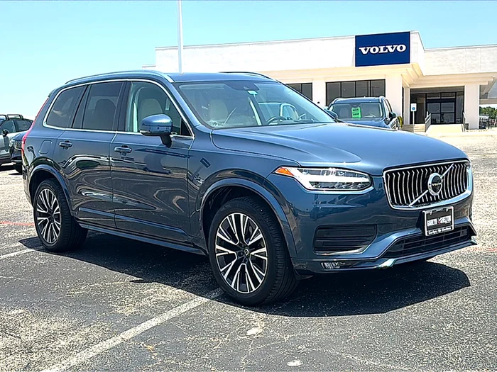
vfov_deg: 36.8
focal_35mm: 39
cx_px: 248
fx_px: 560
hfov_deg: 47.9
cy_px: 186
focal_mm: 6.86
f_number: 1.78
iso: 80
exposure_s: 1/3165
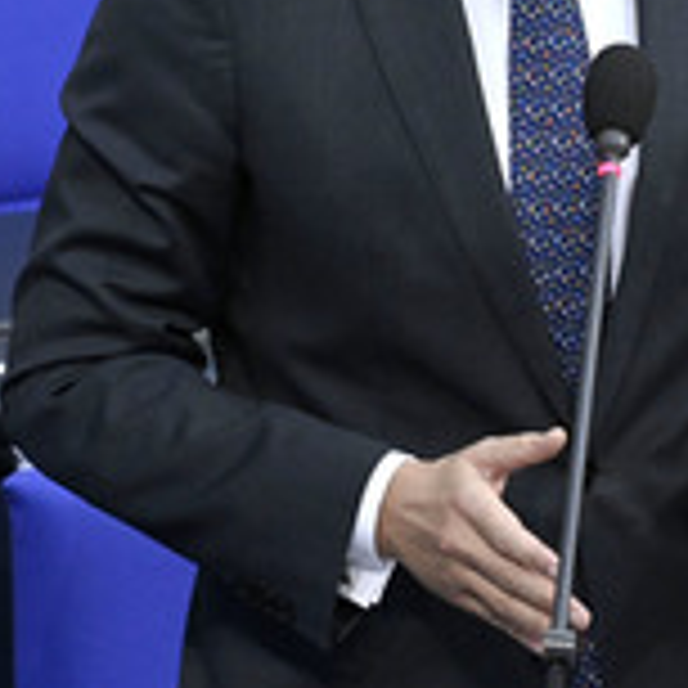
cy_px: 27
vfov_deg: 1.8
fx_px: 21452
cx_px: 519
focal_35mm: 954
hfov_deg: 1.8
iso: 8000
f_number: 5.6
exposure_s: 1/320
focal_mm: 380
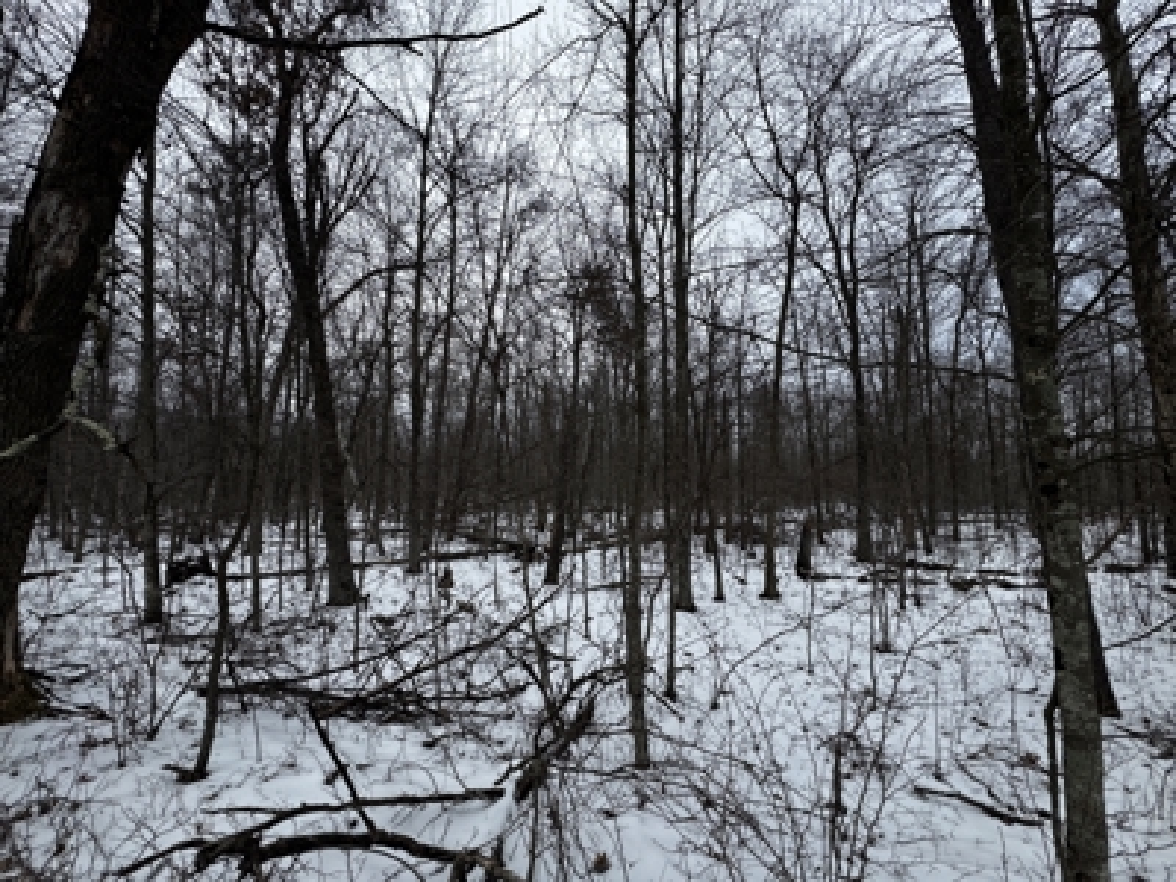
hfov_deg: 102.1
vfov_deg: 85.7
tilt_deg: +4.6
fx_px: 476
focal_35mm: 14
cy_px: 441
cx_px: 588
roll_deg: +0.8
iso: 40
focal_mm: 2.22
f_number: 2.2
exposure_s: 1/286
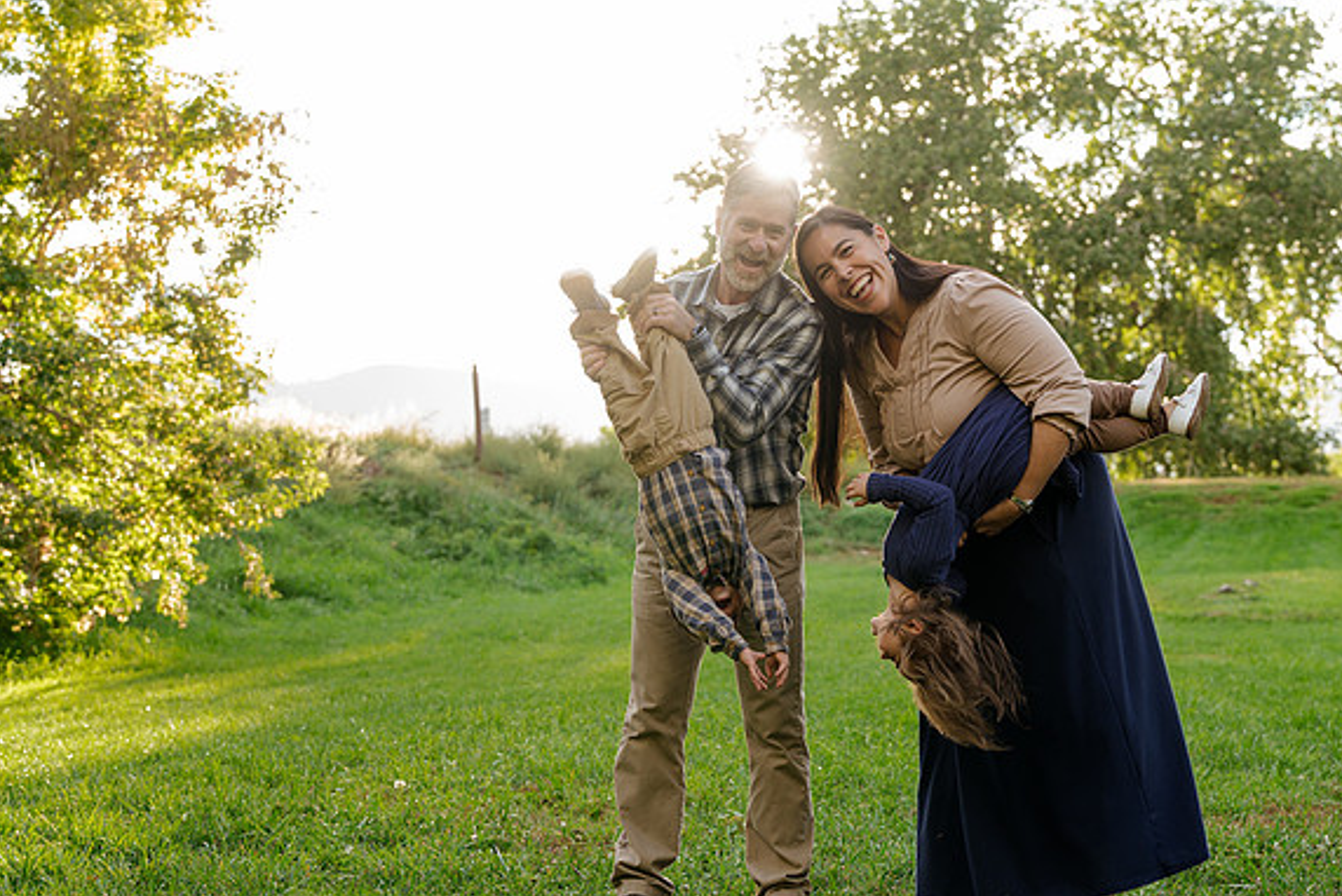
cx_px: 673
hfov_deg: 27.0
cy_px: 452
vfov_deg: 18.2
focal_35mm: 75
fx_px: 2797
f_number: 5.6
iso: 640
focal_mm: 74
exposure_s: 1/200
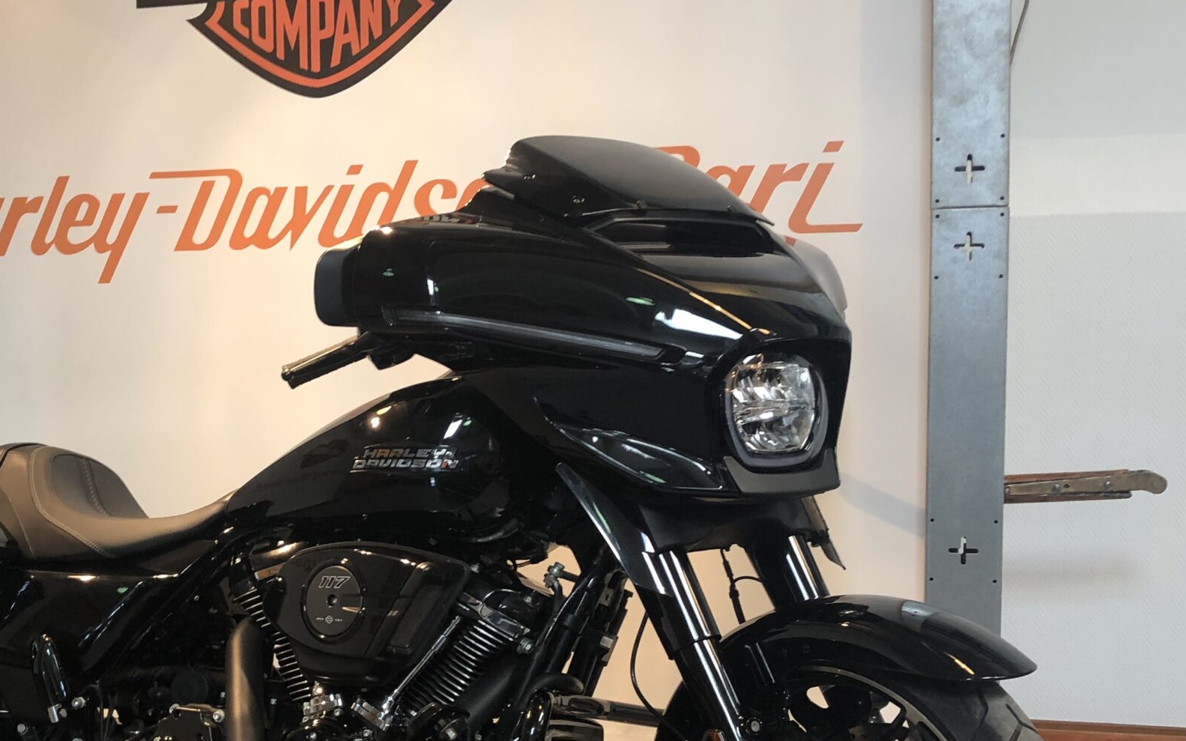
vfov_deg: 26.8
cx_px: 416
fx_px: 1551
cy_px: 471
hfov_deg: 41.4
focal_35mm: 48
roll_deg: -0.1
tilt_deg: -5.9
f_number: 1.8
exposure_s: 1/17
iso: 40
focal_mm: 3.99
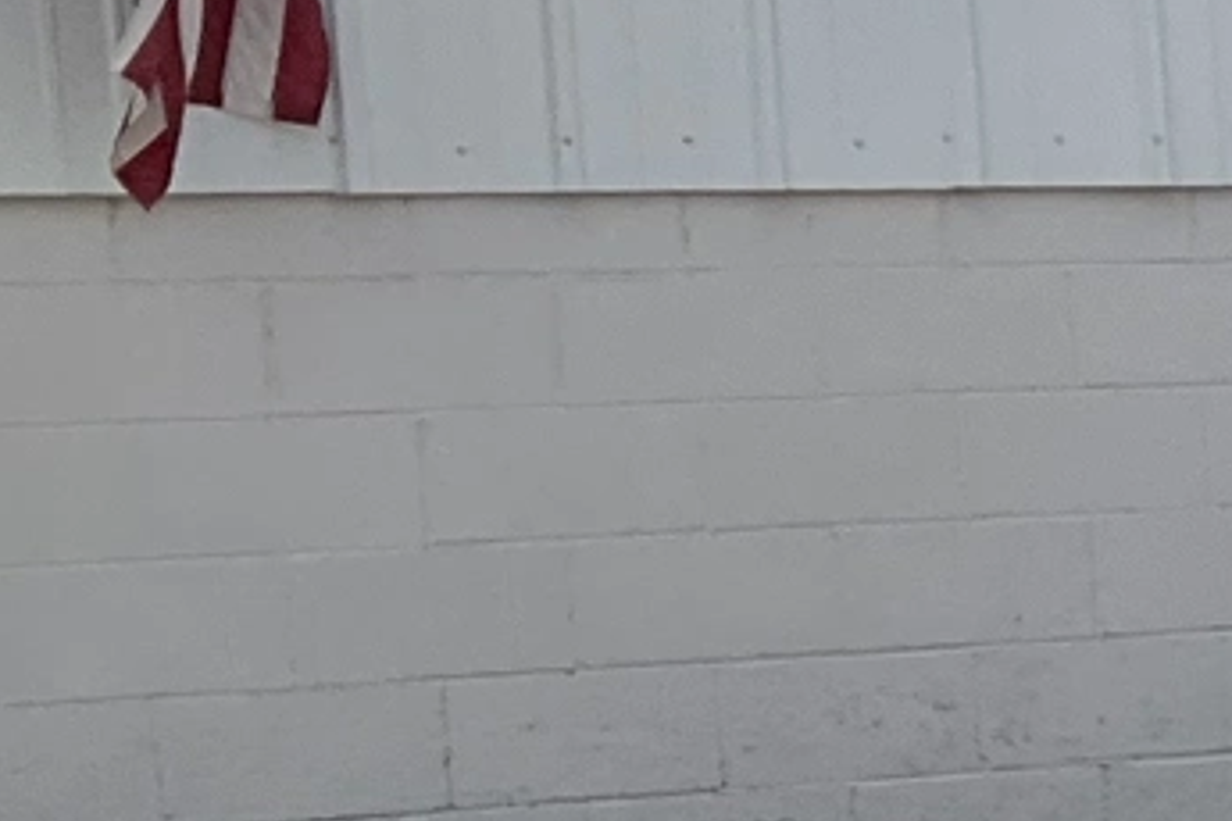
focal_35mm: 175
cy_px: 1021
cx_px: 3282
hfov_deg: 9.8
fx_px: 5988
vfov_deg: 7.8
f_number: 1.8
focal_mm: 3
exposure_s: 1/1534
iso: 25
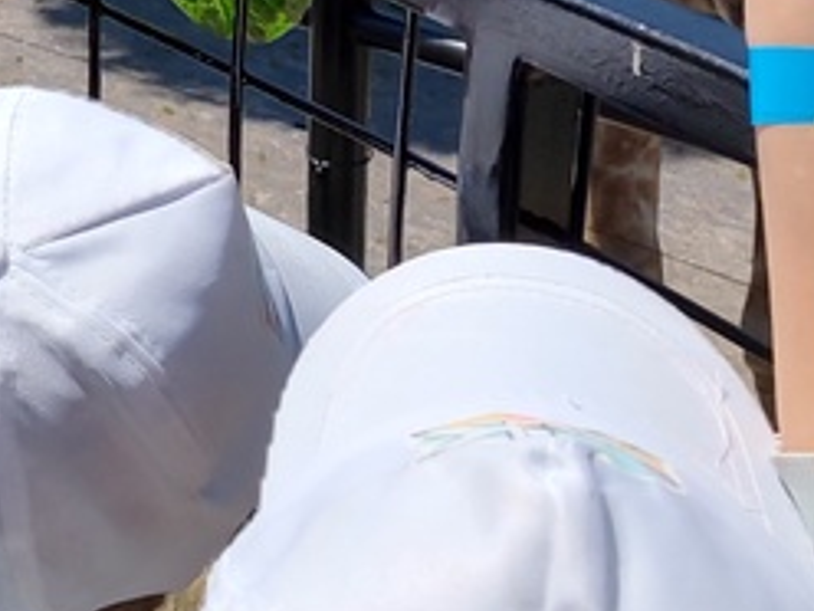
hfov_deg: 19.1
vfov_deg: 14.1
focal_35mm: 99
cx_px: -75
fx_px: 2328
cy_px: -263
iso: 100
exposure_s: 1/1042
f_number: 1.9
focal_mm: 5.88
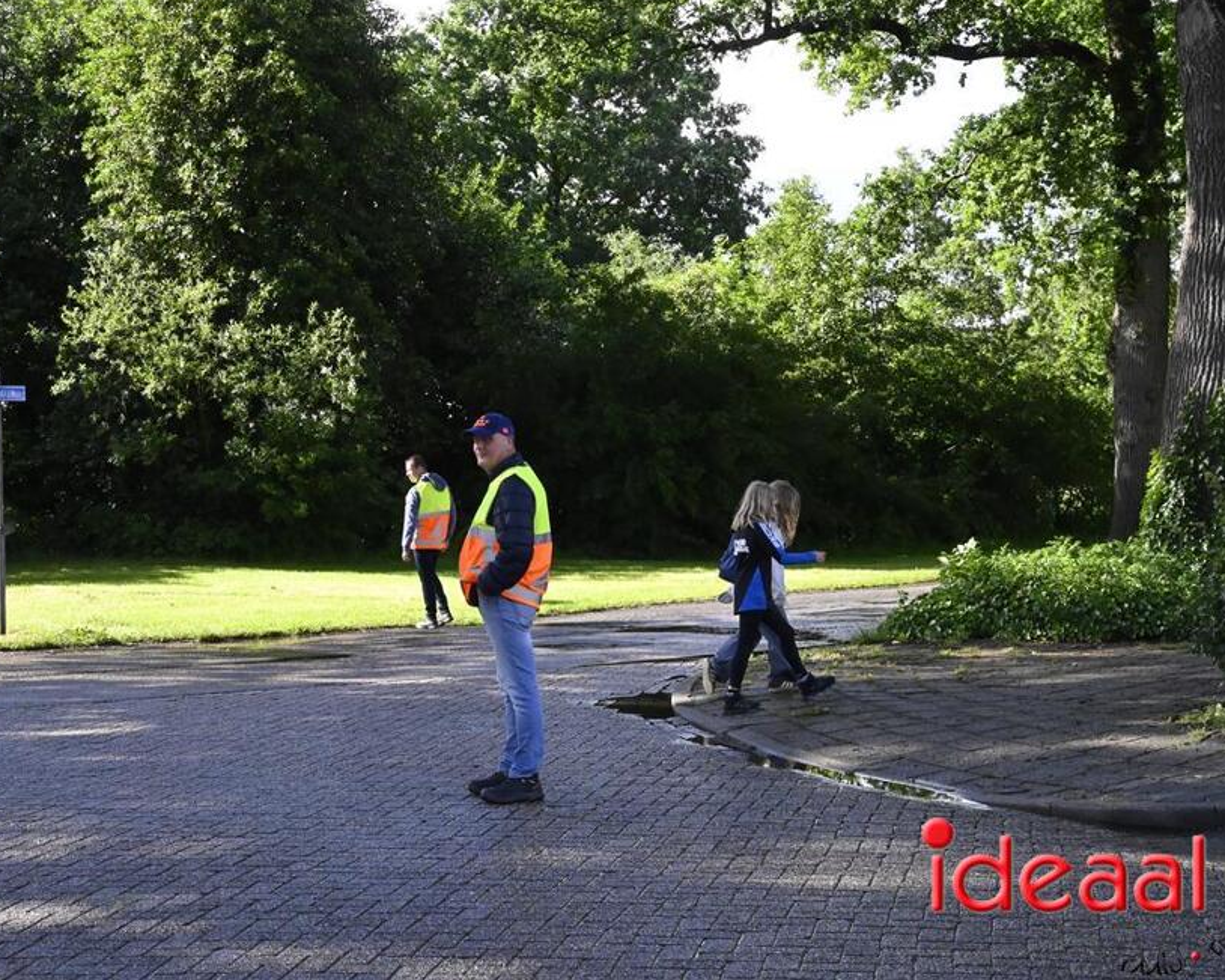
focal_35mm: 64
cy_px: 490
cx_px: 536
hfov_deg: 29.5
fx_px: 2320
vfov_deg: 23.8
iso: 8000
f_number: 11
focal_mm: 56
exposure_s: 1/2000
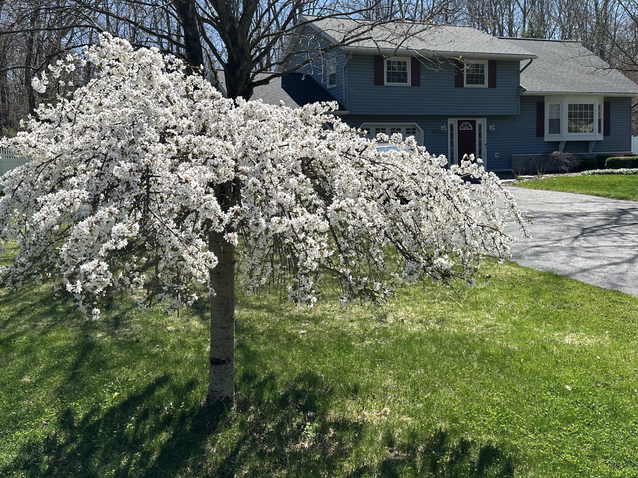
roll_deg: +1.3
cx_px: 363
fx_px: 627
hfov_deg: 53.8
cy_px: 188
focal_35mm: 34
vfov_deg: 41.6
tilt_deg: -3.0
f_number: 1.78
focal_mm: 6.86
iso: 80
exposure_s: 1/3717
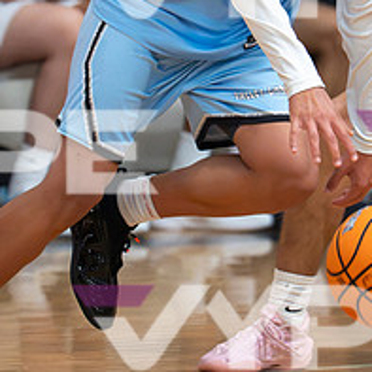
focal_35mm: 848
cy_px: 92
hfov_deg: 2.1
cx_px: 285
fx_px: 10310
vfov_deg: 2.1
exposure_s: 1/1250
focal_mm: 182
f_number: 3.2
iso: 10000
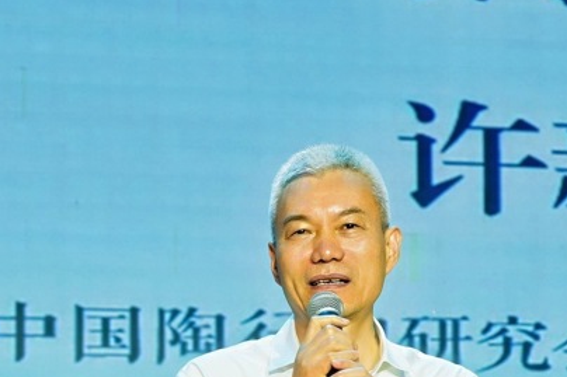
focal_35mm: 208
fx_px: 3274
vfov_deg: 6.6
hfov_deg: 9.9
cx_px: 326
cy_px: 420
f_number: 5
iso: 200
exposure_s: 1/125
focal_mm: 70
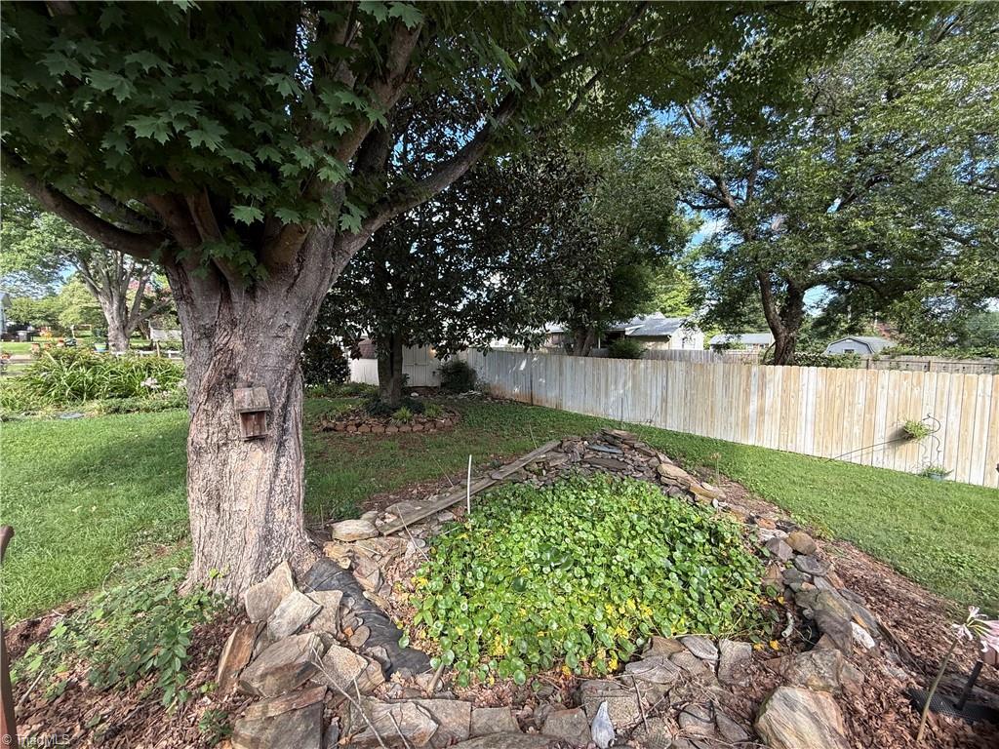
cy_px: 374
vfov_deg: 85.7
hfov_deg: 102.1
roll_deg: -0.1
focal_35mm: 14
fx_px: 404
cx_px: 500
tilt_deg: -4.5
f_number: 2.2
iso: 64
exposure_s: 1/238
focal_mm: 2.22
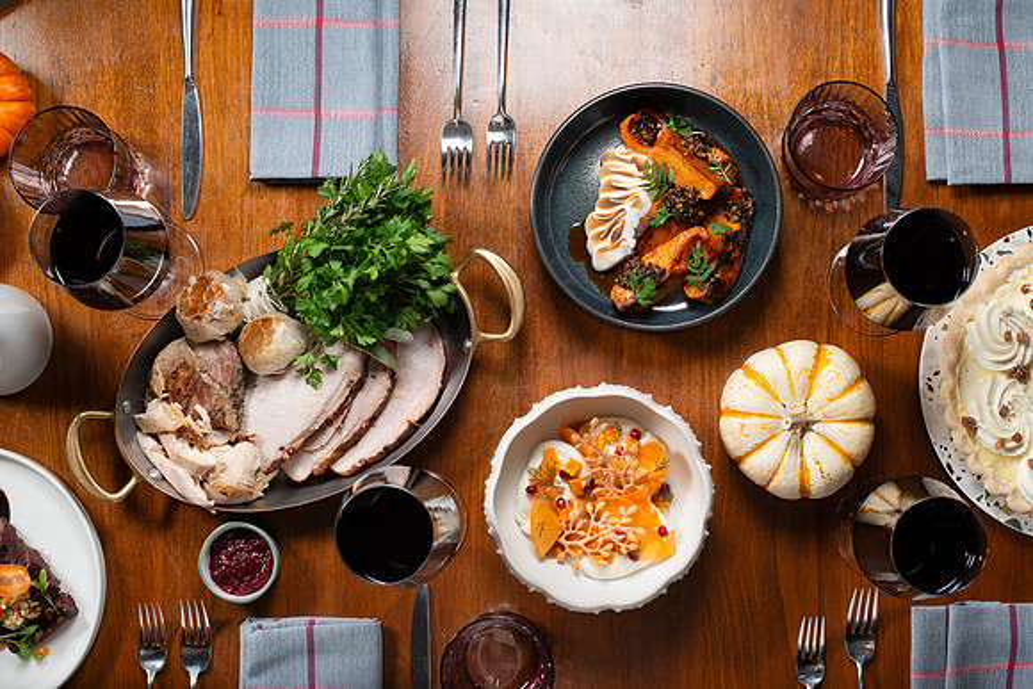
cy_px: 322
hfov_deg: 35.7
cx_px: 566
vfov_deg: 24.3
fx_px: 1601
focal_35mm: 56
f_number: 6.3
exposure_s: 1/250
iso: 200
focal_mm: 50
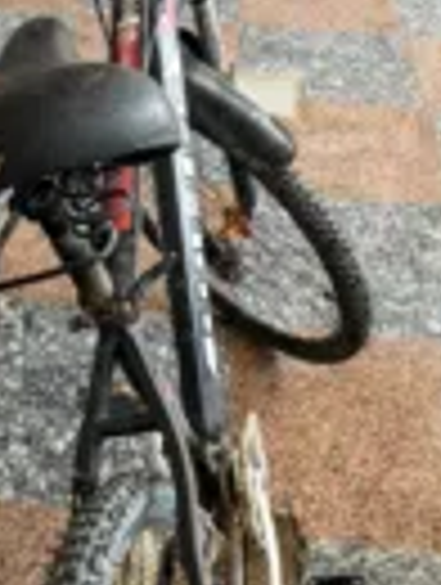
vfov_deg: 39.5
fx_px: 728
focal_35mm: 43
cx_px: 68
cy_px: 562
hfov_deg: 32.5
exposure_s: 1/106
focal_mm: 2.22
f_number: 2.2
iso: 320
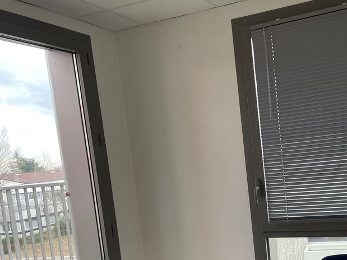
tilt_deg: -5.3
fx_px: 421
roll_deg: +5.8
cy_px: 202
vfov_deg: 33.5
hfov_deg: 43.1
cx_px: 270
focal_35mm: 42
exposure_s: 1/105
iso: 125
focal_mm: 4.2
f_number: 1.6
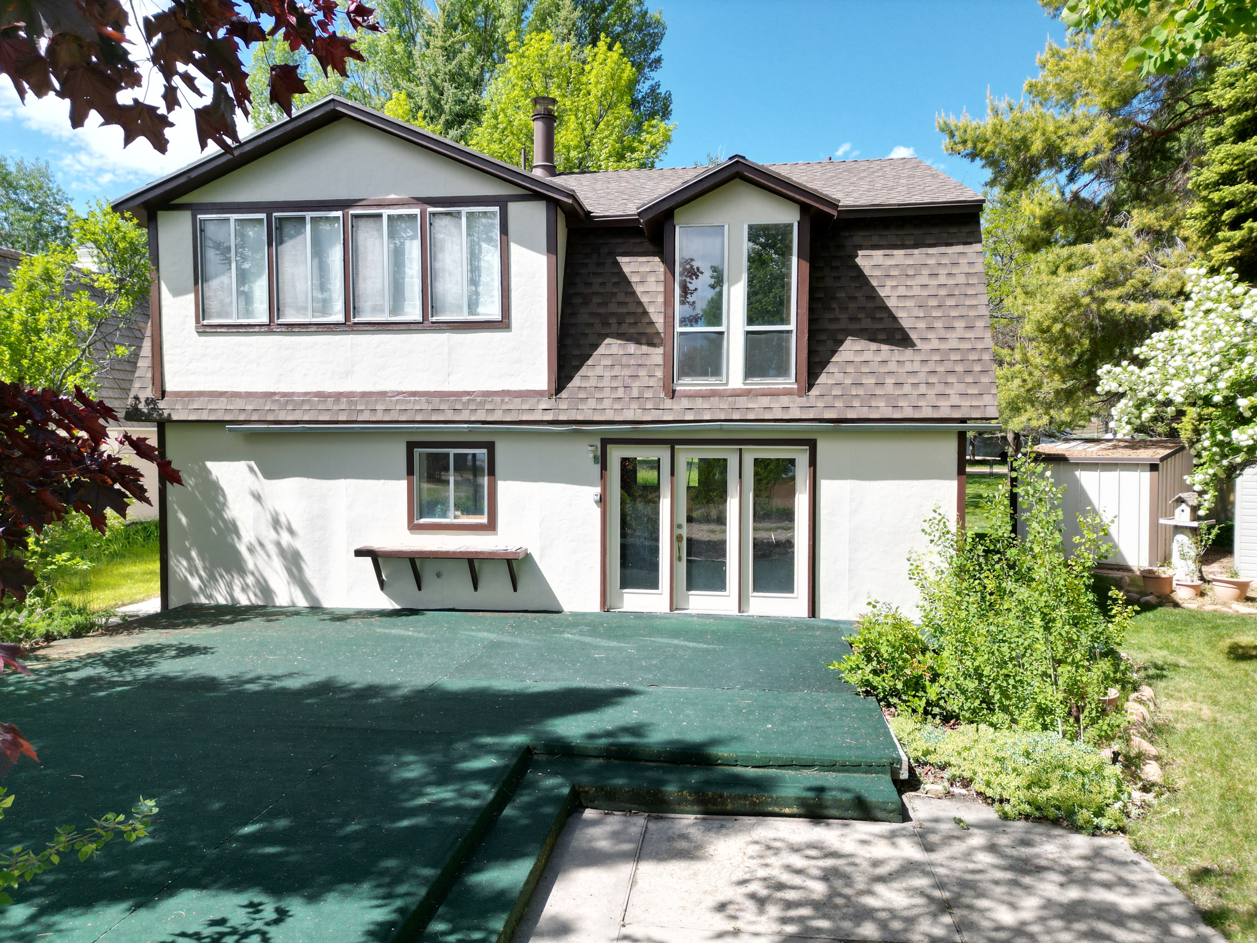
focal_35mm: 24
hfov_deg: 71.6
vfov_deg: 56.8
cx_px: 628
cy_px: 472
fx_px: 872
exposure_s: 1/1600
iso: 130
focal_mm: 6.72
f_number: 1.7
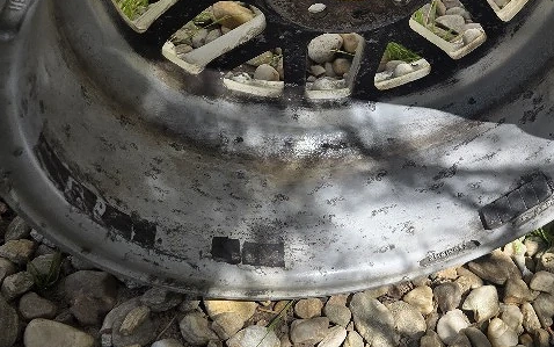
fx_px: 770
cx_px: 505
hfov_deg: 36.9
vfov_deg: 24.5
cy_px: 20
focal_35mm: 51
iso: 80
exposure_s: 1/3333
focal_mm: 6.3
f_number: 1.7
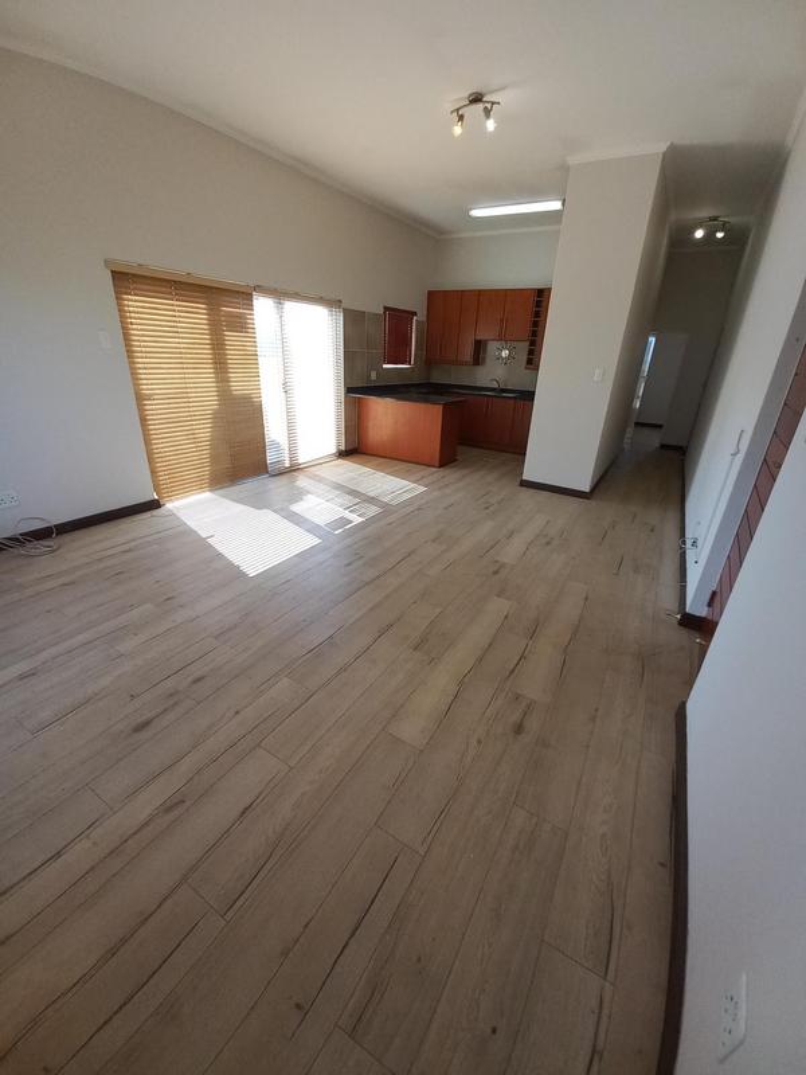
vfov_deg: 106.2
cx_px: 403
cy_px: 538
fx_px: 404
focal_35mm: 13
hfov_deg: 89.9
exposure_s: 1/100
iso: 50
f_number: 2.2
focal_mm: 1.42
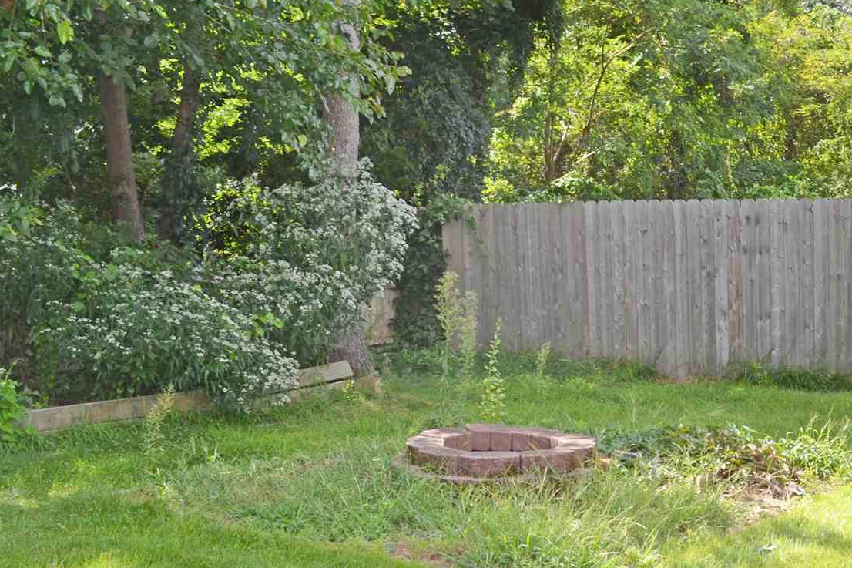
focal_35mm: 50
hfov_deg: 39.1
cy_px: 359
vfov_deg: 26.9
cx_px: 582
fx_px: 1183
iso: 100
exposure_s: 1/200
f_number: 4.5
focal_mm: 18
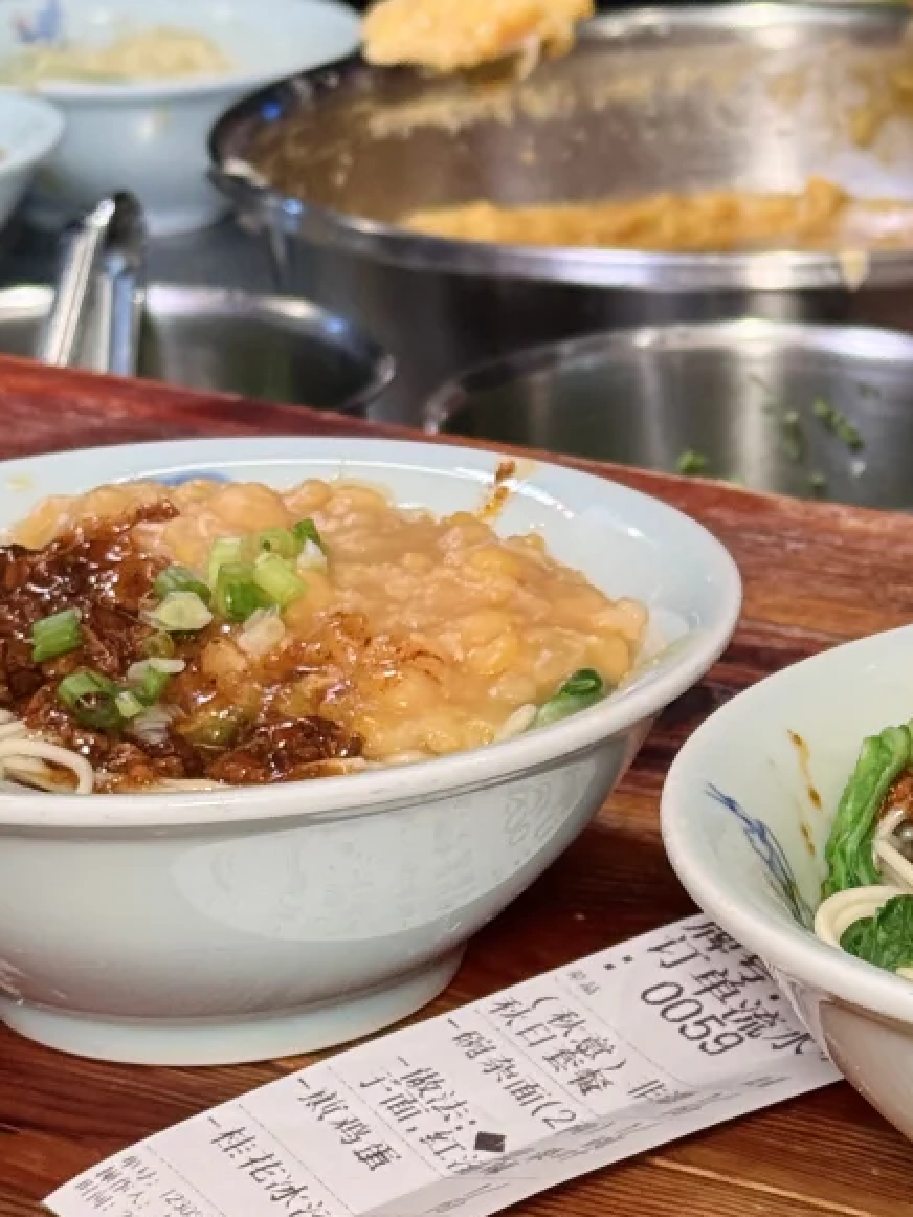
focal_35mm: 119
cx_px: 879
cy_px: 402
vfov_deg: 16.5
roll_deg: -0.3
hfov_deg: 12.3
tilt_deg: -17.0
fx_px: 4183
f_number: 1.78
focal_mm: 6.76
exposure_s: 1/111
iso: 100
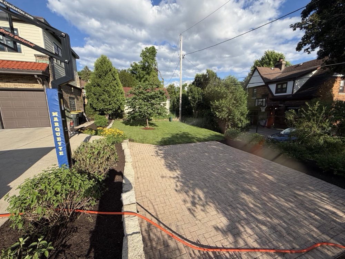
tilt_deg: -9.3
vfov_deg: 85.7
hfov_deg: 102.1
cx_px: 172
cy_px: 130
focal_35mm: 14
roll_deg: +0.9
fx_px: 140
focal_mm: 2.22
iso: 32
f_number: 2.2
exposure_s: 1/770
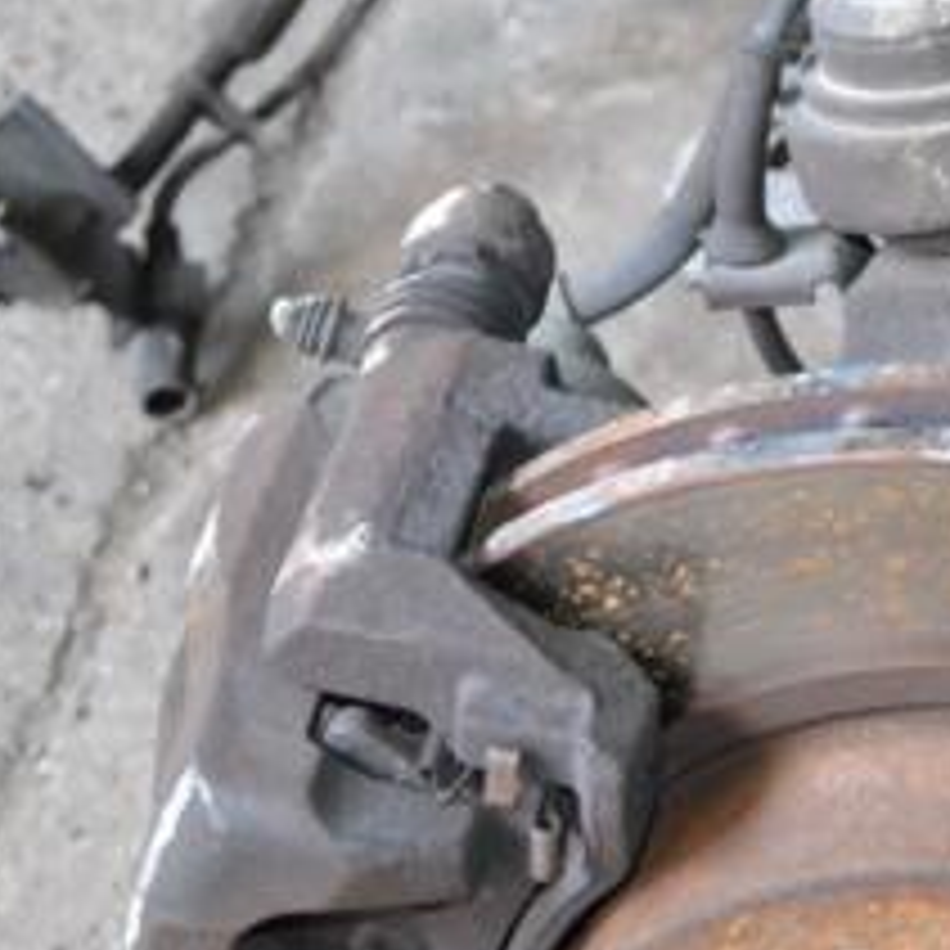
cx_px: 1103
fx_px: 4502
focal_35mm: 145
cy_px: 738
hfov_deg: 11.8
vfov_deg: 12.0
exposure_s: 1/100
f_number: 7.1
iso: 3200
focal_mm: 40
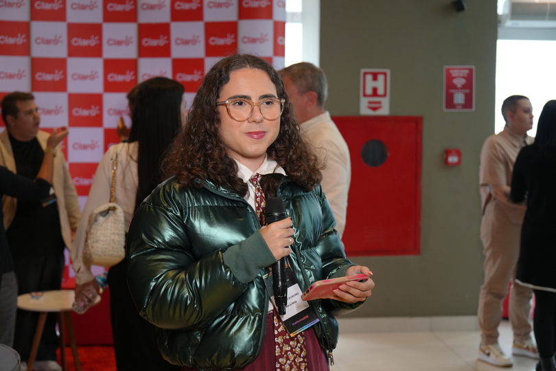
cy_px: 186
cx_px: 278
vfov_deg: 22.6
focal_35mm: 60
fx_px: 927
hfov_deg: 33.4
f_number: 2.8
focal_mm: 40
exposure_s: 1/160
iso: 1250
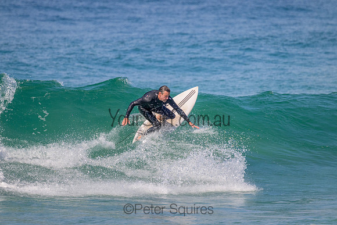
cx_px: 168
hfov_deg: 2.6
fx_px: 7490
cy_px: 112
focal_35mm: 800
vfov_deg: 1.7
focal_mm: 800
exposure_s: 1/2000
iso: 1400
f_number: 11
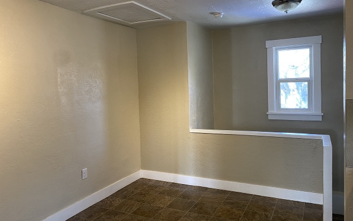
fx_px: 269
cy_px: 97
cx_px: 176
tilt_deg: -2.3
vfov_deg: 44.5
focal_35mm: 28
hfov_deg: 66.5
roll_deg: +0.8
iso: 160
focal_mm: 4.25
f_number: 1.8
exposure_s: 1/60
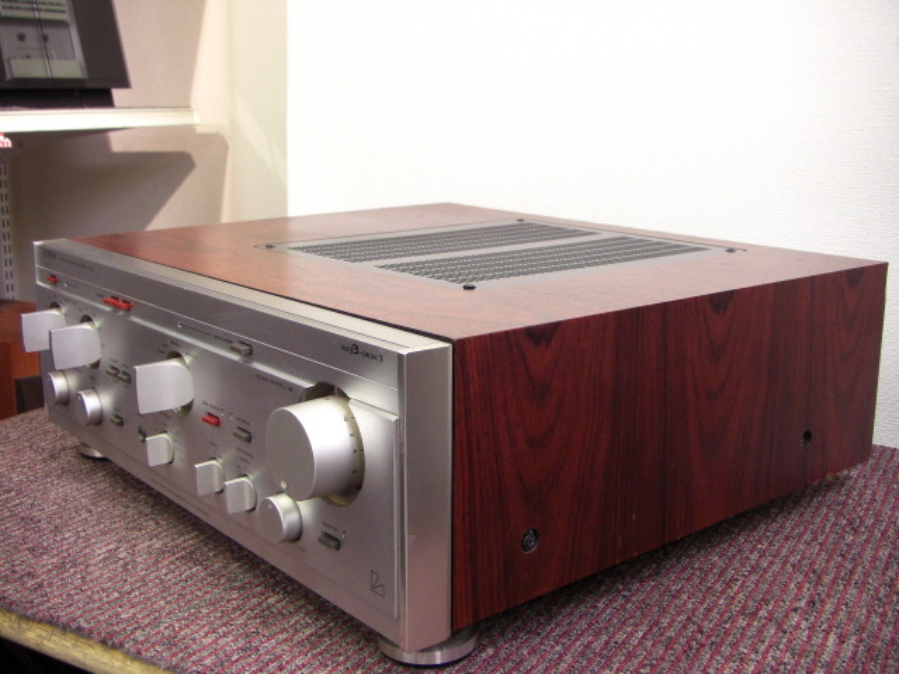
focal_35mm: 41
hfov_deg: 45.8
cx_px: 450
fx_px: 1065
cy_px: 337
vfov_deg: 35.1
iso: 200
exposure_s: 1/15
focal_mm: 6.8
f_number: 3.4
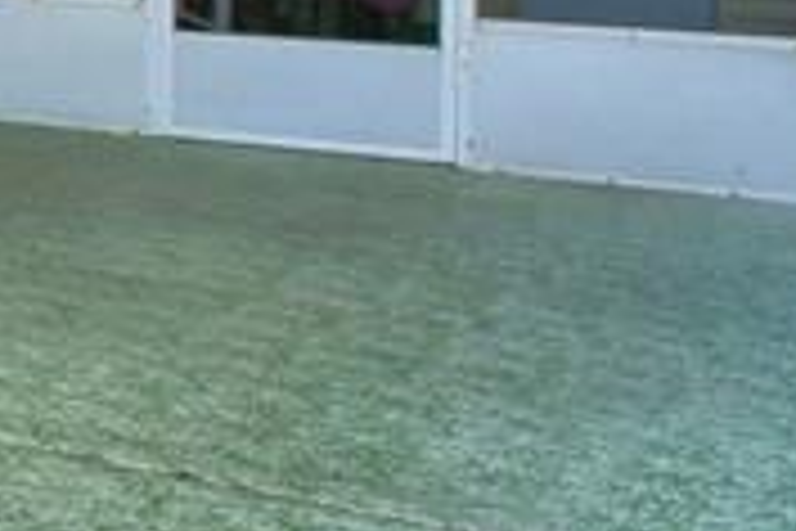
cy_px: -176
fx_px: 1924
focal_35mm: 87
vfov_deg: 14.9
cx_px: -1084
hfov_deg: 14.9
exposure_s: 1/250
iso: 100
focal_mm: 10
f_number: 10
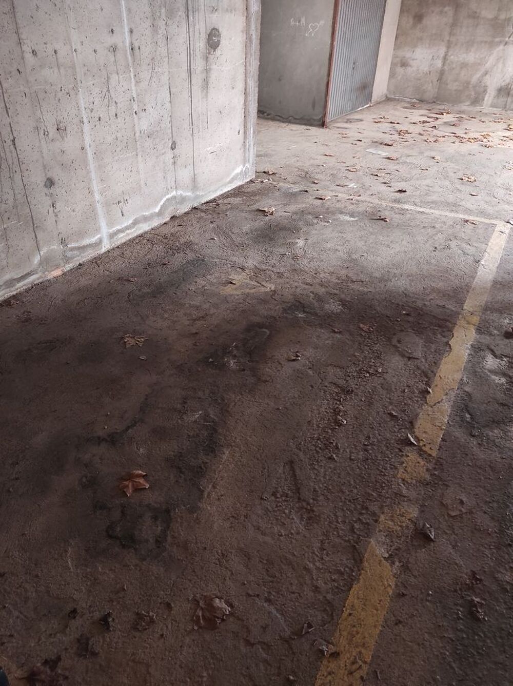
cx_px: 256
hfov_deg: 54.8
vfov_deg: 69.4
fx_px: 495
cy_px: 343
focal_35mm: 25
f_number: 1.89
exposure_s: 1/20
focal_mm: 5.43
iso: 1149
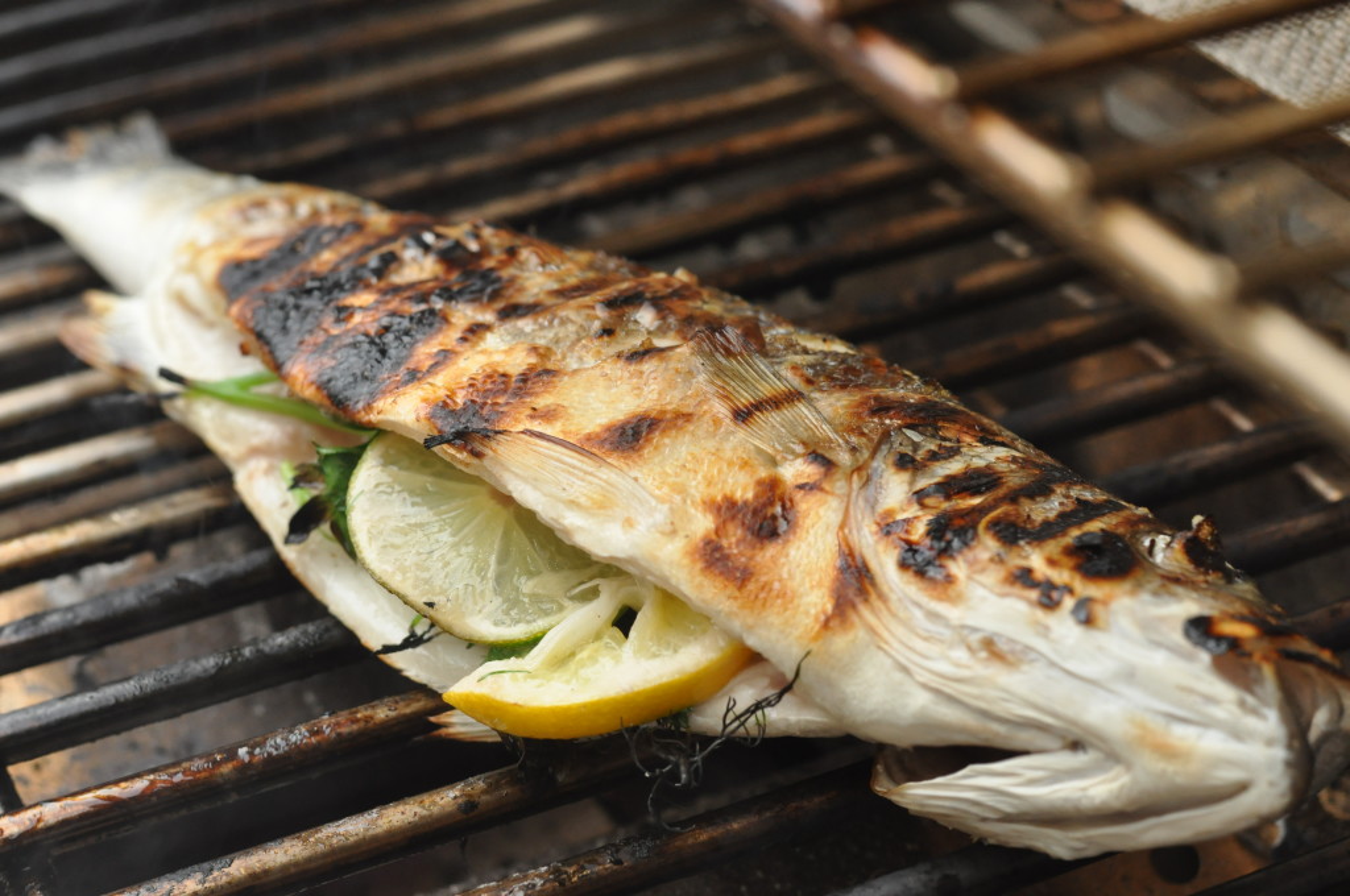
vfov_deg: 18.1
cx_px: 675
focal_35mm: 75
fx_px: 2809
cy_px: 448
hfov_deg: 27.0
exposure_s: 1/200
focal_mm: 50
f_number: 7.1
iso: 800
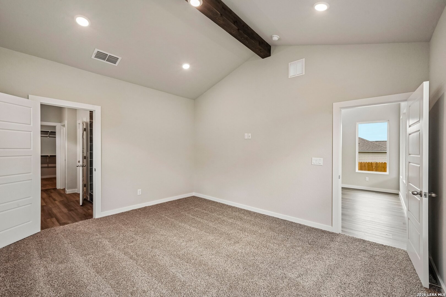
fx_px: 186
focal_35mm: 15
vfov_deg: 77.3
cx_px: 223
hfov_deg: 100.4
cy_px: 148
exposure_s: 1/30
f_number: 10
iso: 800
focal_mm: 15
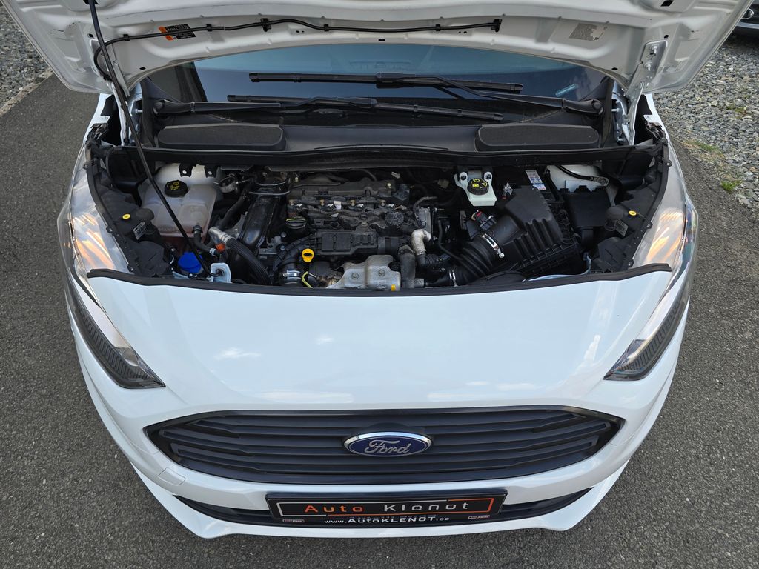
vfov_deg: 58.9
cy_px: 284
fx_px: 504
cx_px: 380
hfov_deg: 73.9
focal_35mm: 23
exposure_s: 1/180
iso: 20
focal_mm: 6.3
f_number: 1.7
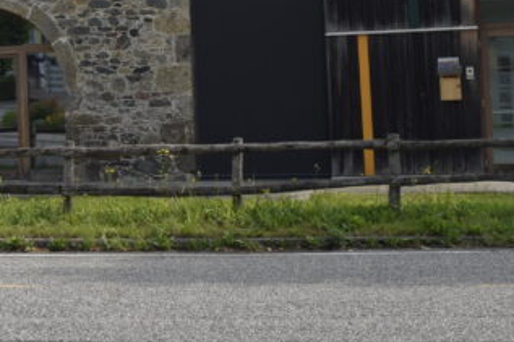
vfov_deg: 13.9
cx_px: -26
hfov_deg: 20.2
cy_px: -12
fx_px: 1384
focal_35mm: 97
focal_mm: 20
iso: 100
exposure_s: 1/200
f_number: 8
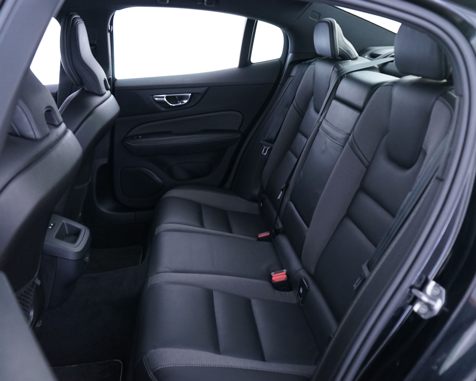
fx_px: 451
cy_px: 191
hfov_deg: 55.6
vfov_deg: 45.8
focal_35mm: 32
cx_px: 261
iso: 2000
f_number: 4
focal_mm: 28
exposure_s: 1/13
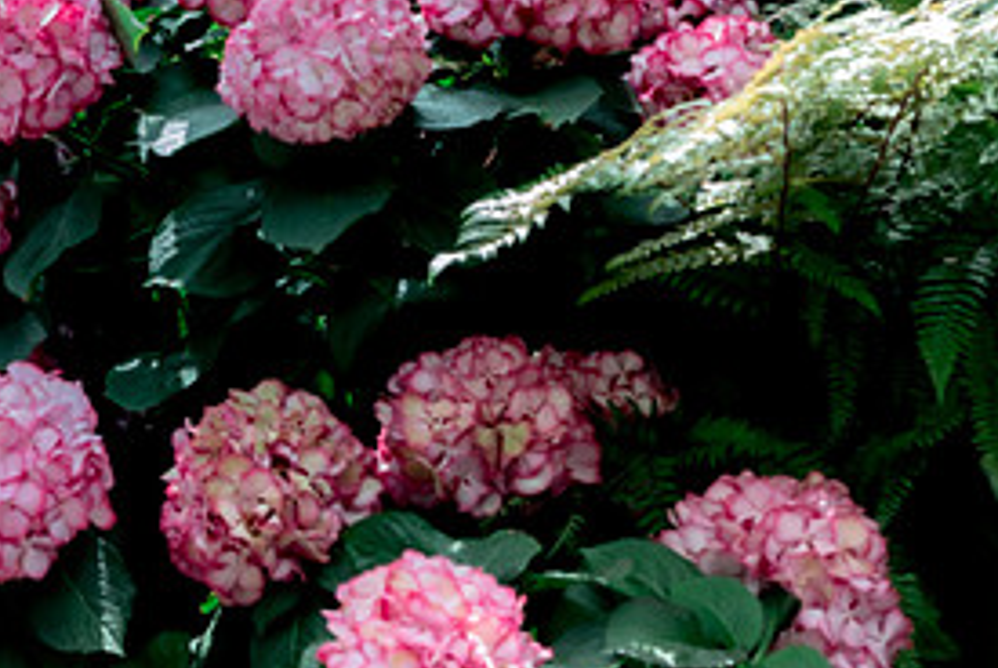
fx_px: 1637
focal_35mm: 59
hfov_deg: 31.3
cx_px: -7
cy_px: 103
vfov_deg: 22.6
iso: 250
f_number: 4.5
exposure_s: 1/100
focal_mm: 28
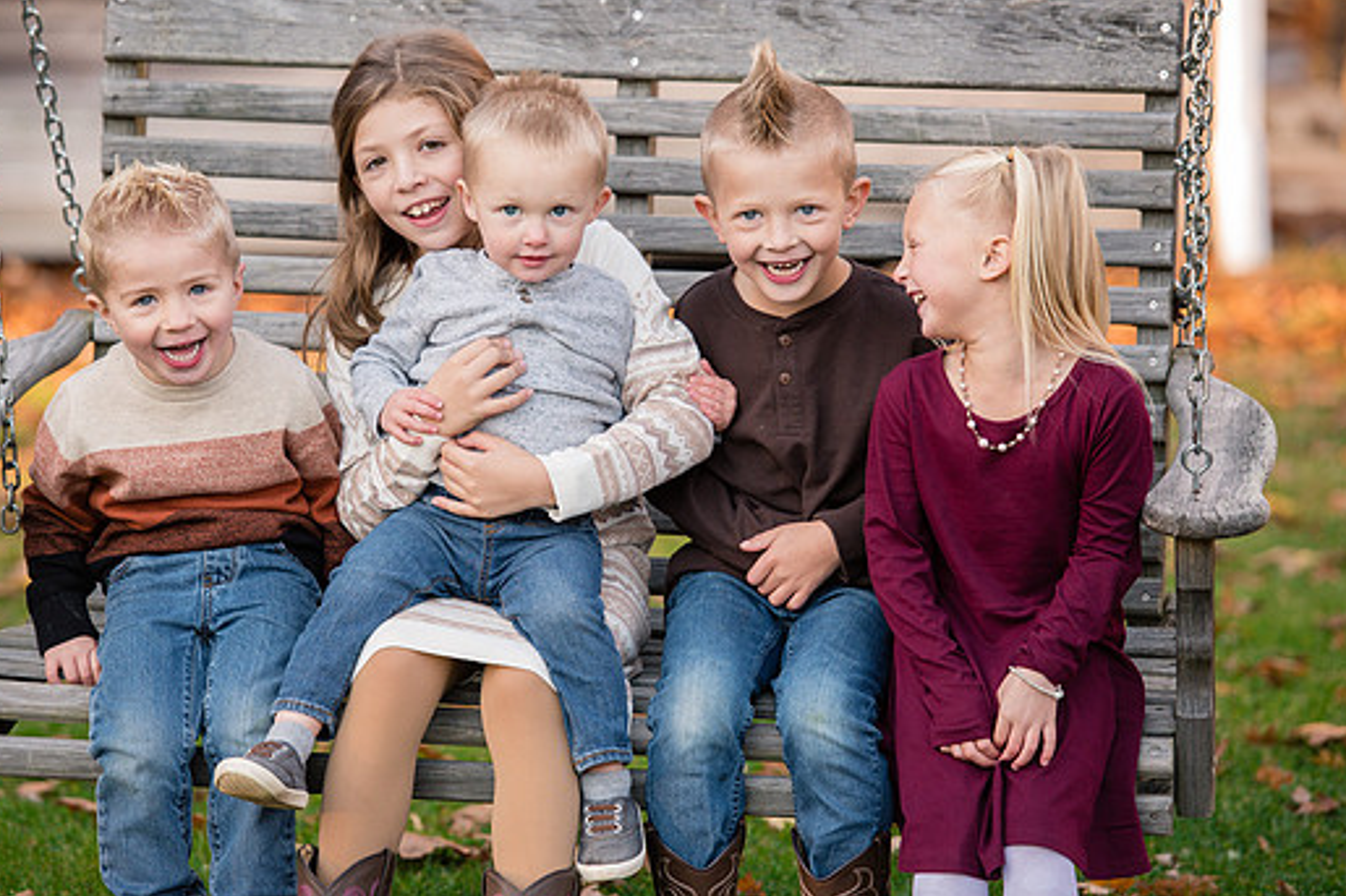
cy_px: 409
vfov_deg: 7.4
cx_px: 593
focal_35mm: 186
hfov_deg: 11.1
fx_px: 6952
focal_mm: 165
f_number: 3.5
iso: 500
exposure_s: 1/250
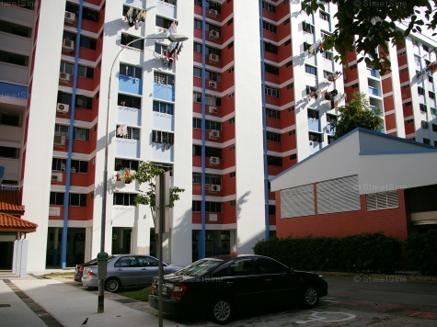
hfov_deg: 59.9
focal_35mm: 30
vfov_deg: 46.8
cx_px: 238
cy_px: 167
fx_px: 379
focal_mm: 18
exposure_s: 1/1500
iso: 200
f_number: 6.7
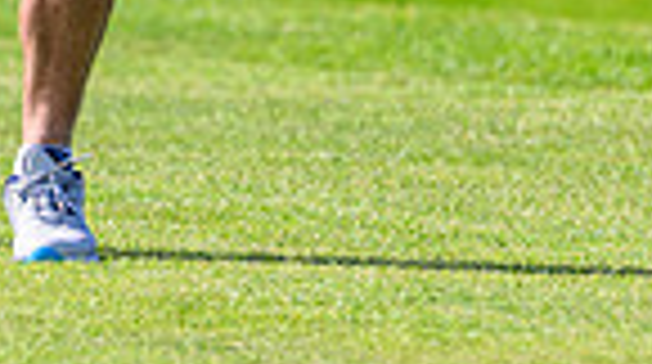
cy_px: -582
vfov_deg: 0.6
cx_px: 275
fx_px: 35124
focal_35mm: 2035
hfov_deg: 1.1
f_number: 4.5
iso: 500
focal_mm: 400
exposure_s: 1/2500
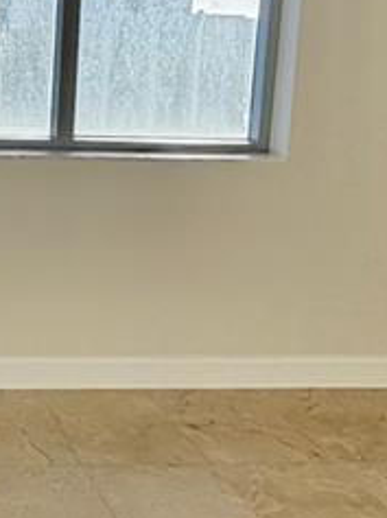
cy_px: 197
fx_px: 1061
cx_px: -90
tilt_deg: -10.1
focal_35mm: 71
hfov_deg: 19.4
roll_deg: -3.0
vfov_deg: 27.4
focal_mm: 2.22
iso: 64
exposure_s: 1/482
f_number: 2.2
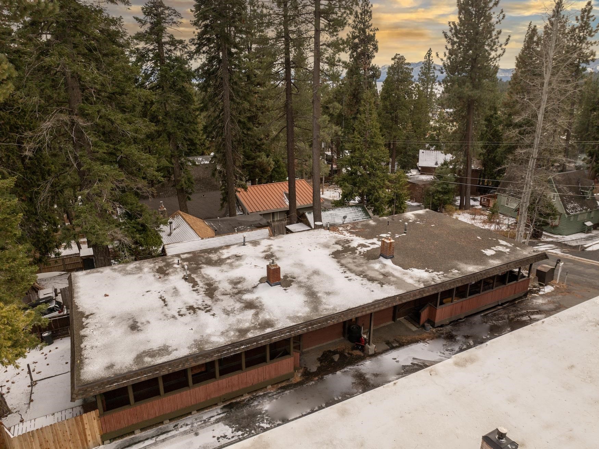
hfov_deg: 71.6
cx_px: 300
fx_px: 415
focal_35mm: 24
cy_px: 224
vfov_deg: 56.8
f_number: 2.8
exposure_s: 1/800
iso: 310
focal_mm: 12.29
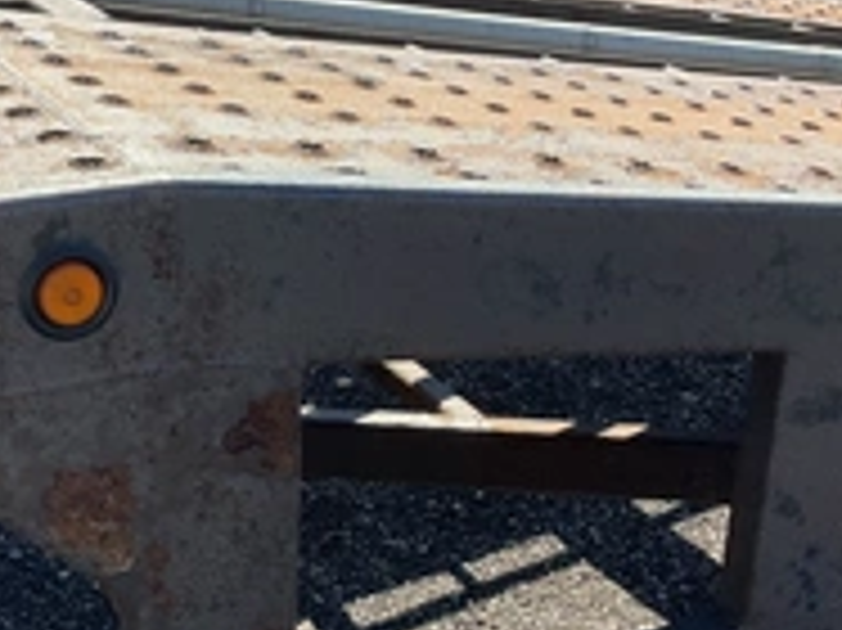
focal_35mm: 62
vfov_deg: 23.6
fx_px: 1507
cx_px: 320
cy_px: 369
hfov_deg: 31.1
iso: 25
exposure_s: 1/650
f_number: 1.8
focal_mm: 3
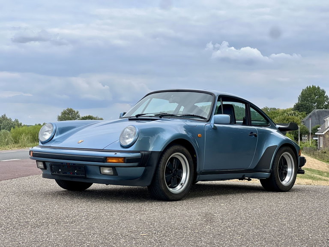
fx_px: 732
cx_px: 164
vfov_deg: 19.1
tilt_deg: +1.5
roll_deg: +1.0
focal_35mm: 77
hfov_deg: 25.3
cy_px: 124
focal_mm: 9
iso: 32
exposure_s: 1/485
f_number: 2.8
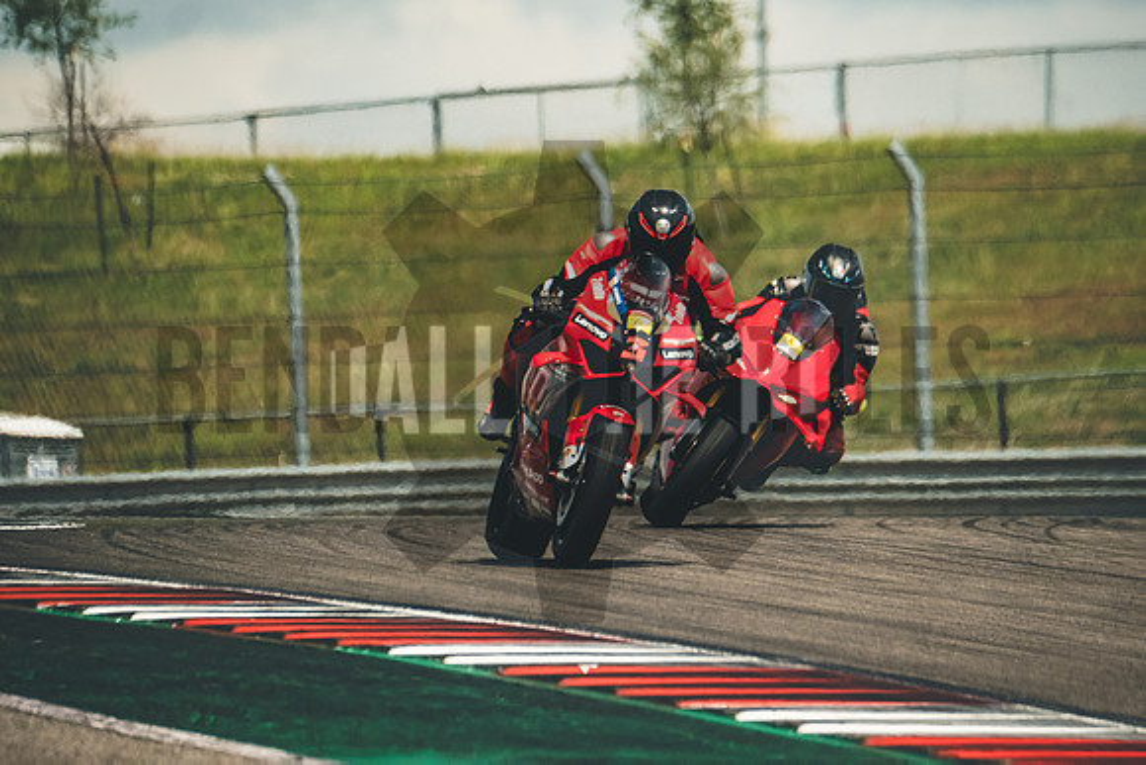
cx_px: 573
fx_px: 15442
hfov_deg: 4.3
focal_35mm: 485
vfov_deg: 2.8
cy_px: 382
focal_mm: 323.2
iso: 800
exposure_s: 1/2500
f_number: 5.4
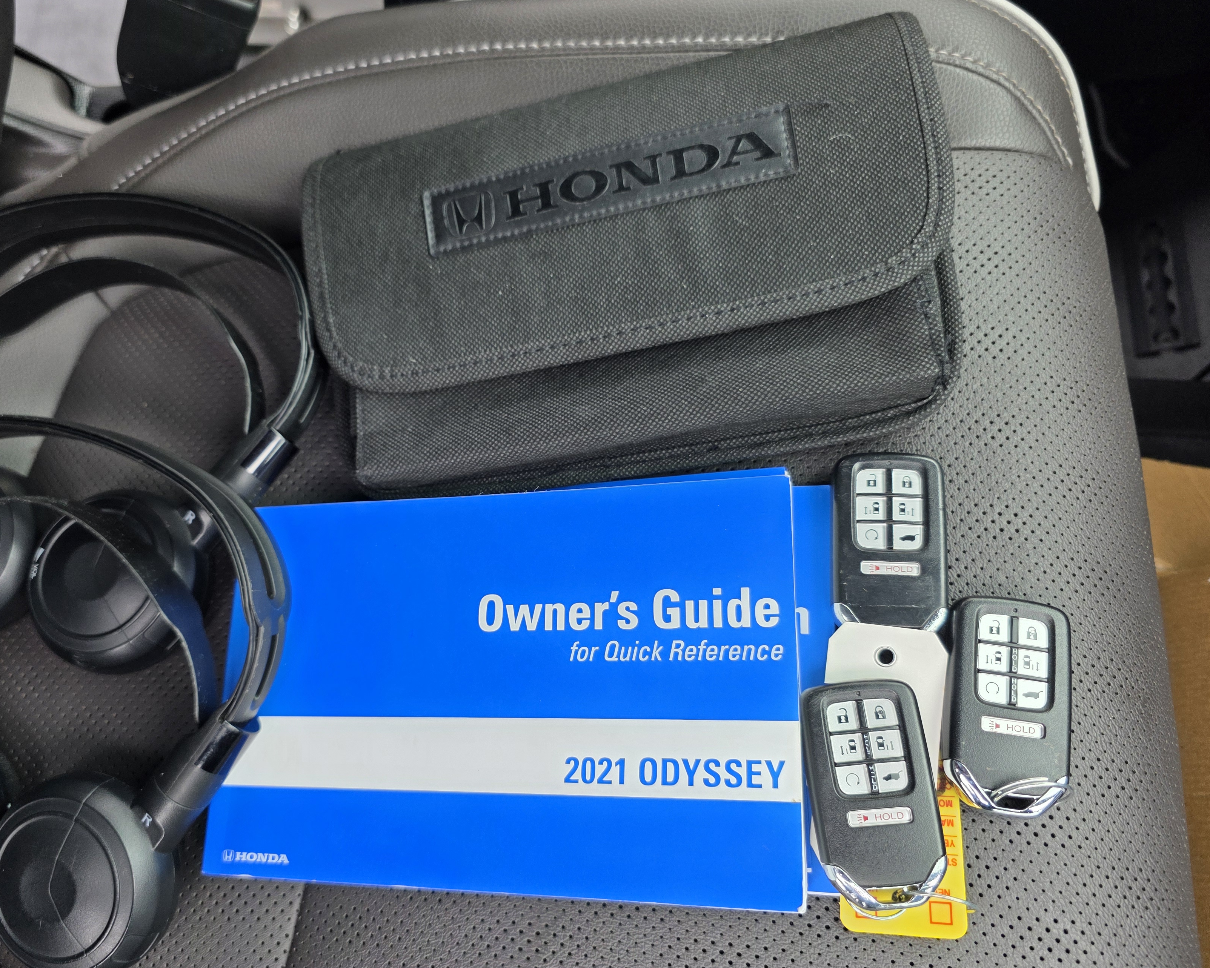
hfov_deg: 61.9
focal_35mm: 28
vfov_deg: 51.5
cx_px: 509
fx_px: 1003
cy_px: 507
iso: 80
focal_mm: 6.3
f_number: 1.7
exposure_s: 1/180
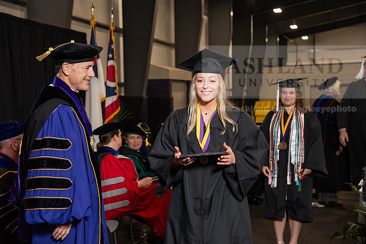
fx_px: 661
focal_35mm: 65
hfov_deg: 31.0
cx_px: 183
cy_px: 122
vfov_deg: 20.9
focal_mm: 65
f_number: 5.6
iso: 1600
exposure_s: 1/125
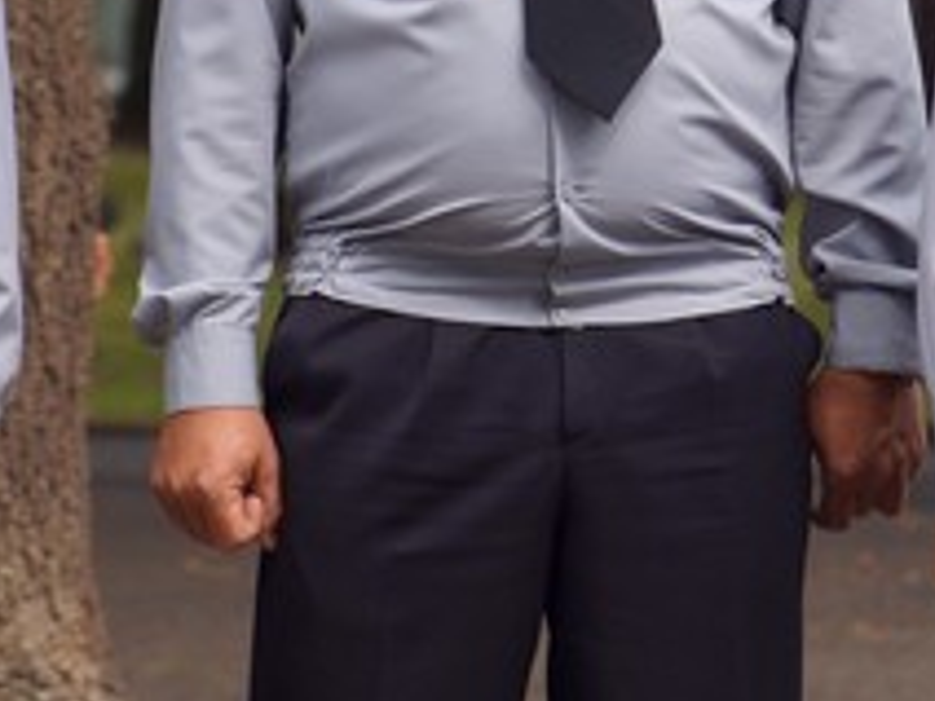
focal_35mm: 617
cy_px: -170
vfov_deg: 2.4
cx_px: 812
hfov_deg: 3.2
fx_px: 16666
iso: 160
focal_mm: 130
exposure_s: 1/200
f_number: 5.6
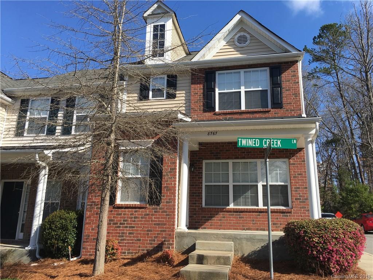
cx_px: 186
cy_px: 140
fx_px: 312
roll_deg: -0.8
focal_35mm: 29
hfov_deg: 61.7
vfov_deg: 48.2
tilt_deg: +14.9
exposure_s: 1/1166
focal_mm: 4.15
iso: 25
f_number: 2.2
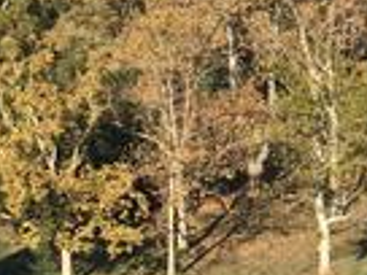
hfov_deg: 11.2
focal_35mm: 170
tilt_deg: -11.3
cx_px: 529
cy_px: -8
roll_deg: -0.1
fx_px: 1802
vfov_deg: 8.7
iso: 25
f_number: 2.2
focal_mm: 4.15
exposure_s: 1/1282
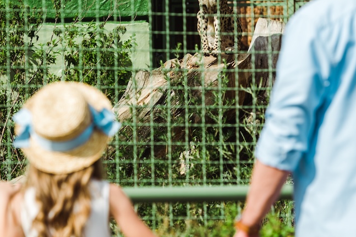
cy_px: 66
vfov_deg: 6.8
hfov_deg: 10.2
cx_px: 184
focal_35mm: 201
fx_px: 1987
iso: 100
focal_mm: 130
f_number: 5.6
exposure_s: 1/1000
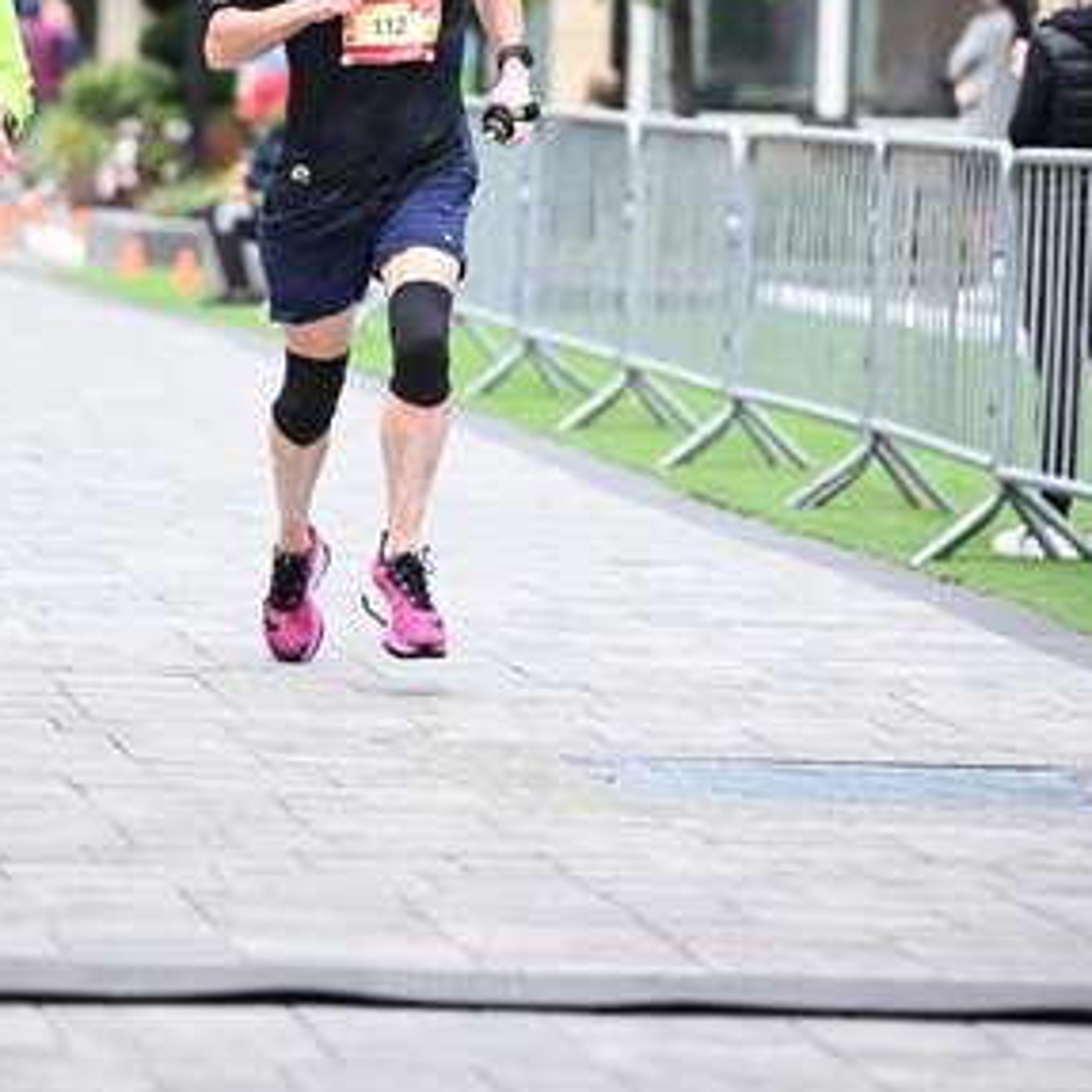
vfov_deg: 7.7
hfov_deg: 7.7
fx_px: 8137
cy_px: 278
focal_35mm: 228
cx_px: 436
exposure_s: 1/1250
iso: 1250
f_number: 2.8
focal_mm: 140
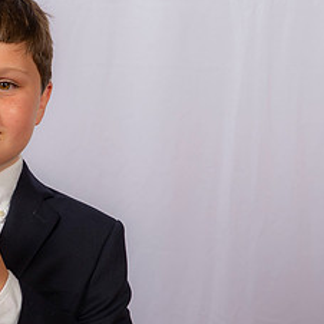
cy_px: 179
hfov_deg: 12.8
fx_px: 1430
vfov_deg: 12.9
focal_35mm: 135
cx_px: 24
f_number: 6.3
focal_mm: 62
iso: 400
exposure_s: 1/200
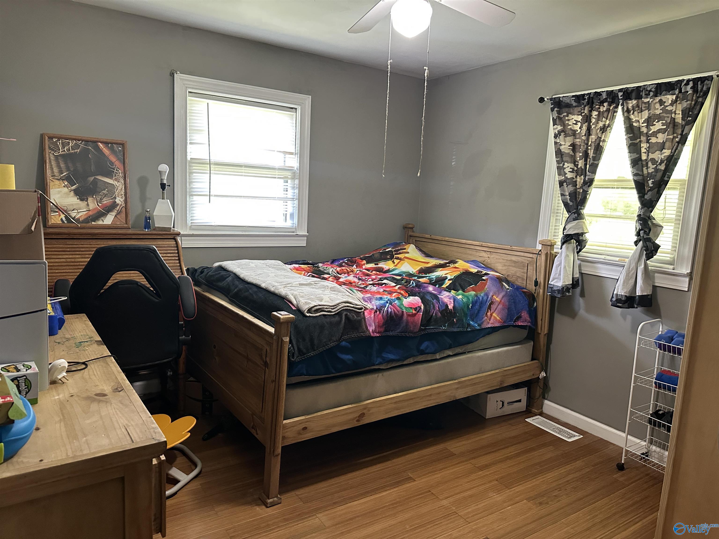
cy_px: 270
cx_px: 360
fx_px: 498
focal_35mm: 24
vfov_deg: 56.8
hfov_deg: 71.6
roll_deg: -3.0
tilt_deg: -8.5
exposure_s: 1/60
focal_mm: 6.86
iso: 500
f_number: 1.78
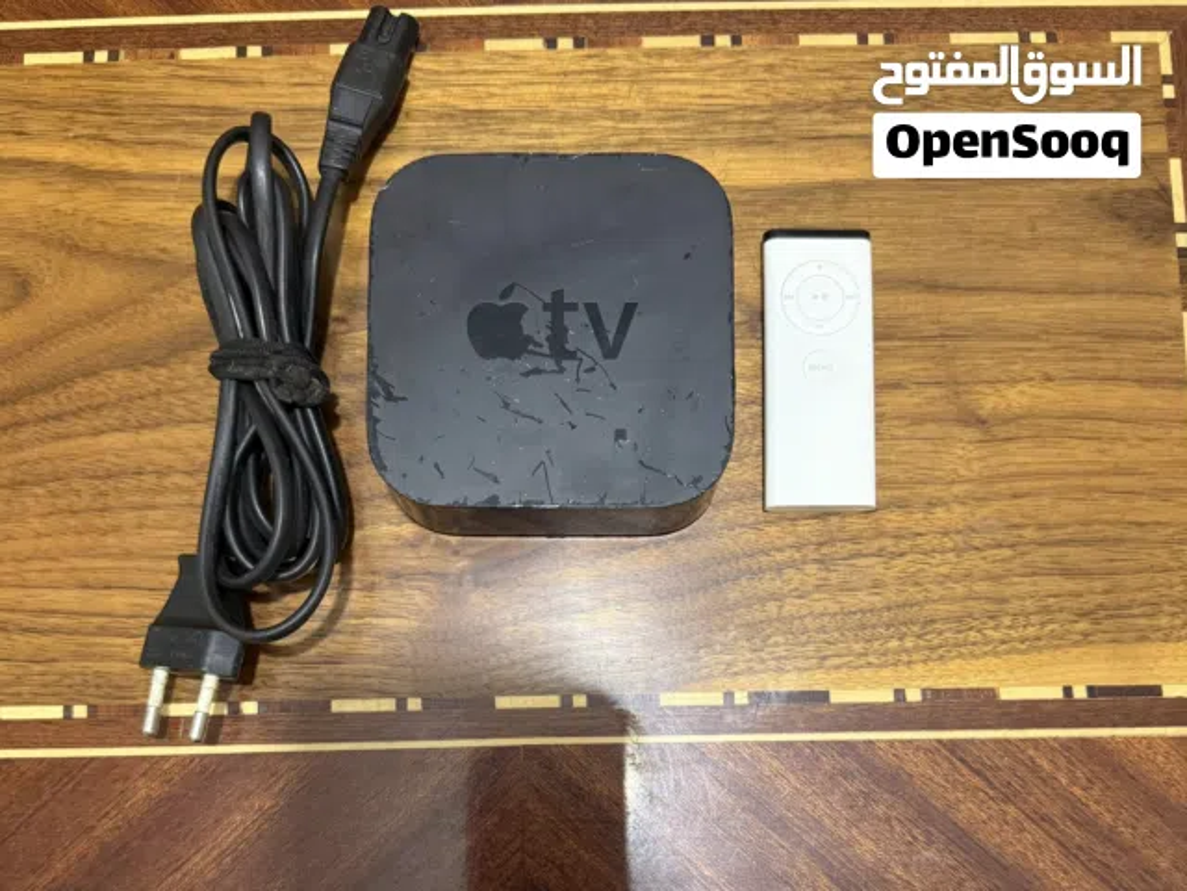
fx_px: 823
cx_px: 594
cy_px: 446
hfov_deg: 71.6
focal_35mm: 24
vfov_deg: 56.8
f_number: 1.78
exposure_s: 1/50
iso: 400
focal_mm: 6.76
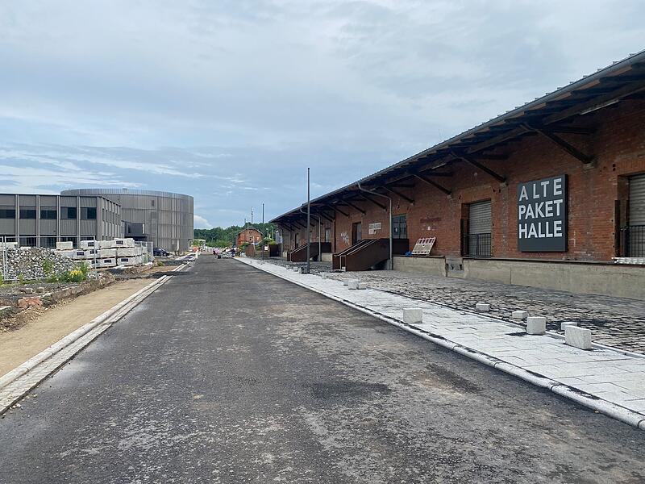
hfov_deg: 67.3
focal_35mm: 26
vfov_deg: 53.1
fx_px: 484
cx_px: 322
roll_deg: -2.8
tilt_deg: +1.0
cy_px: 242
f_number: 1.8
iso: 32
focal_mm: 4.25
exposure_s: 1/1346
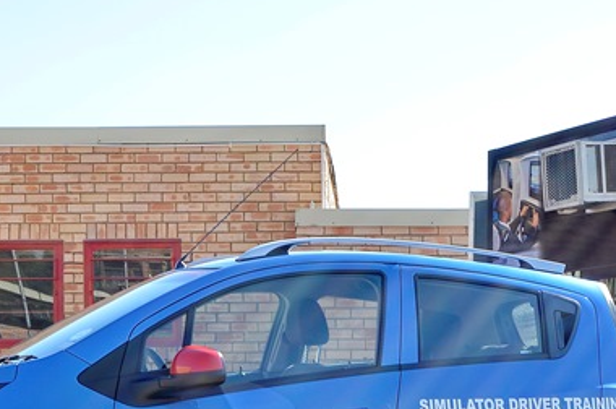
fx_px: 1657
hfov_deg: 20.9
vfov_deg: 14.0
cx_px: 464
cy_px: 321
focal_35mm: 97
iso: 100
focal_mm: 24
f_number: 7.1
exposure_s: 1/125
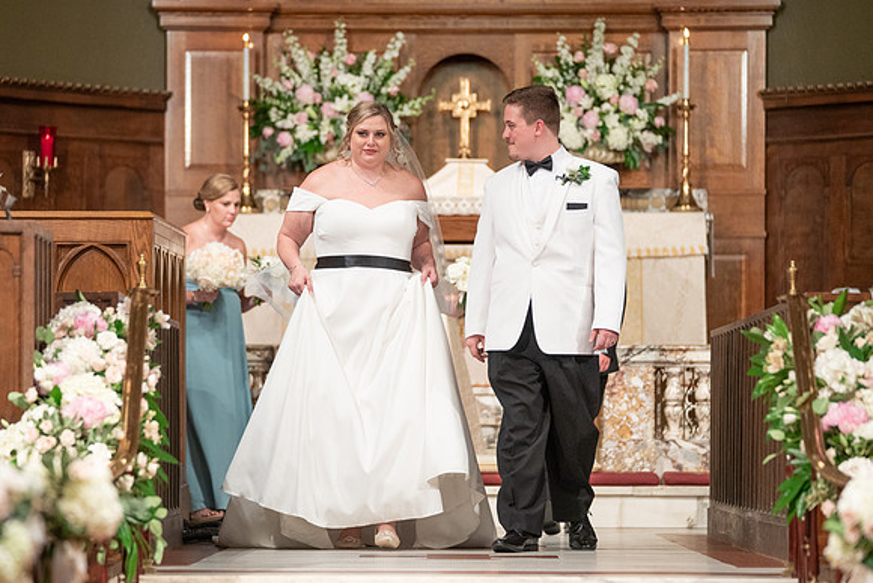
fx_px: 3694
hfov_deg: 13.5
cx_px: 406
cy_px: 312
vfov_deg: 9.0
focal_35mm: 152
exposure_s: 1/160
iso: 2000
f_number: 2.8
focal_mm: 132
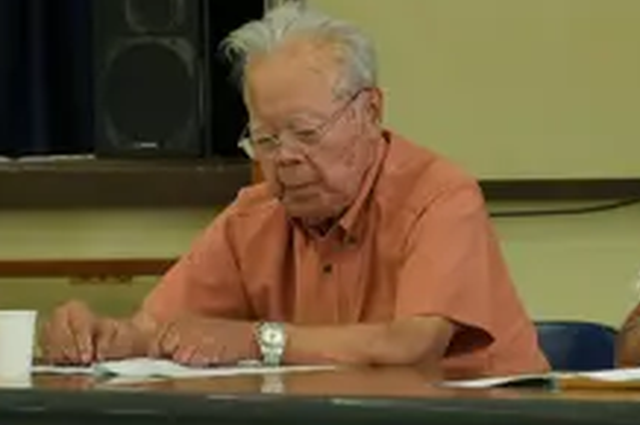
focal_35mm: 210
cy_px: 201
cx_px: 526
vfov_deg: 6.5
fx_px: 3733
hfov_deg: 9.8
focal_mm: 61
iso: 800
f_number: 5.6
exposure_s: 1/100
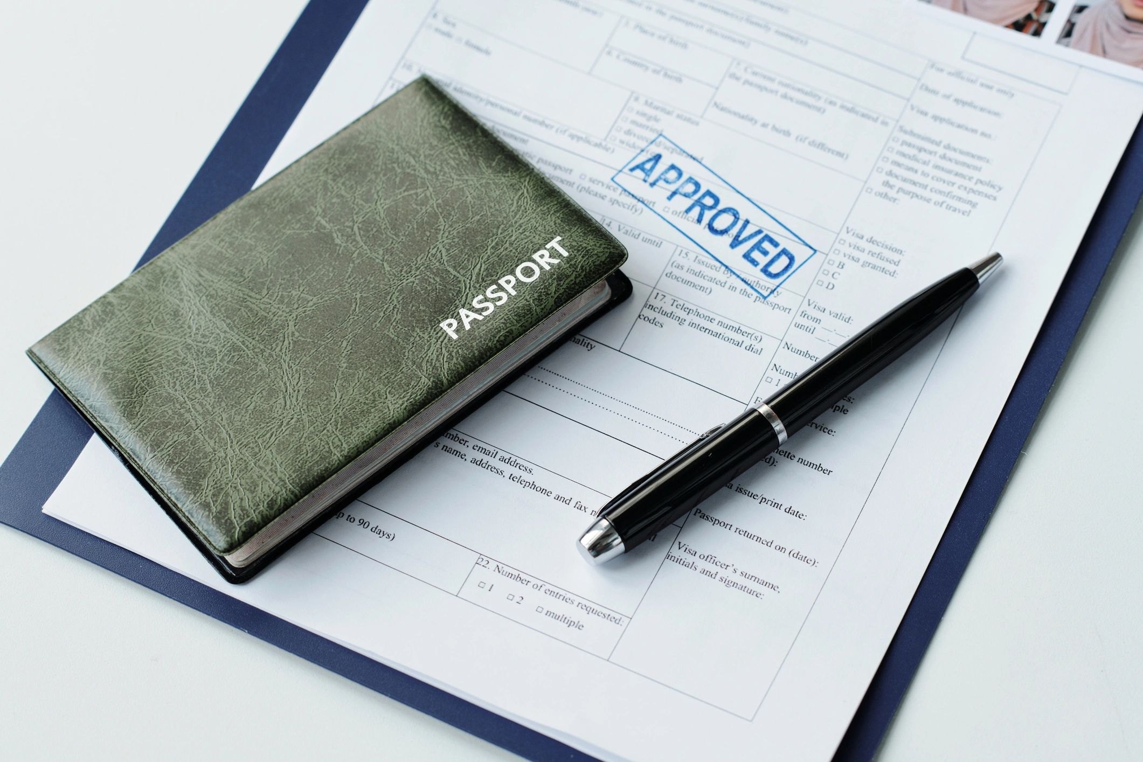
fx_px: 2699
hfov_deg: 23.9
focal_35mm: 85
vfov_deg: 16.1
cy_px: 381
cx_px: 572
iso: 640
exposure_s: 1/200
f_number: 5.6
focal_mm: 85
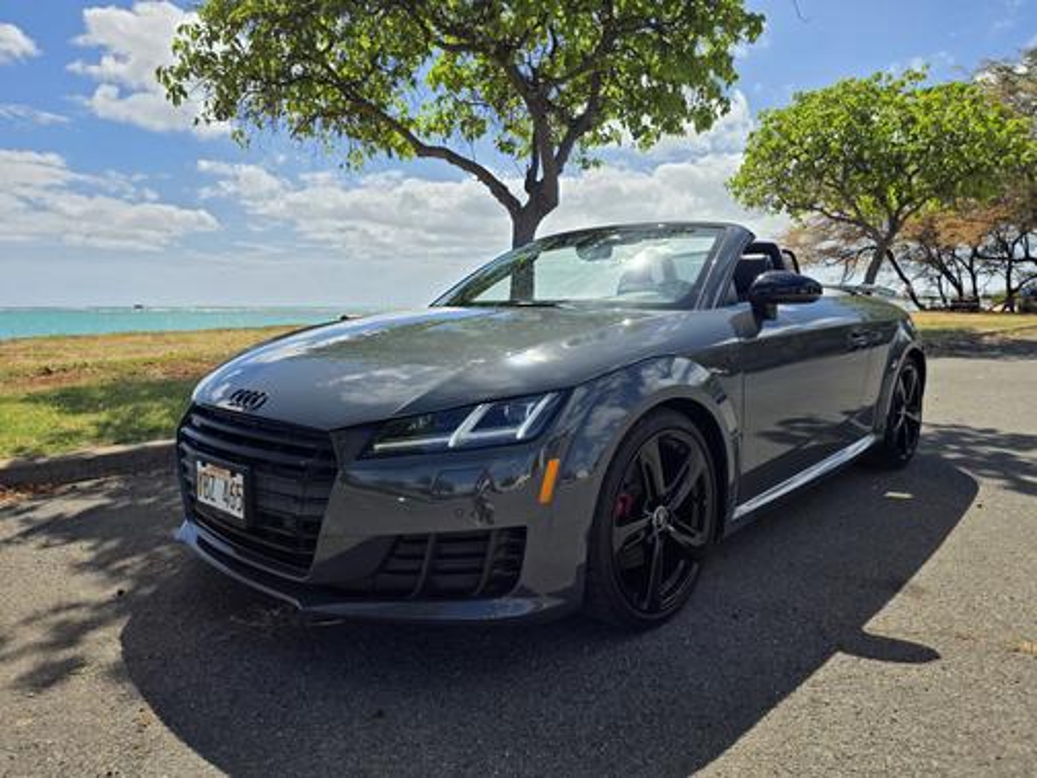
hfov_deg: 73.9
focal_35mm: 23
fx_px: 689
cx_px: 518
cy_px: 389
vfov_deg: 58.9
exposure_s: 1/7333
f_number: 1.7
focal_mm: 6.25
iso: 80
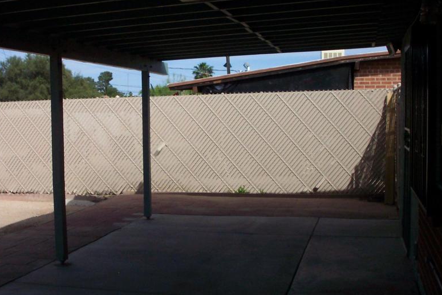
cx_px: 185
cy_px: 144
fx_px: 639
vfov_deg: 26.0
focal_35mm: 52
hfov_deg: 38.1
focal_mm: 7.5
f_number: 9.5
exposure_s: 1/350
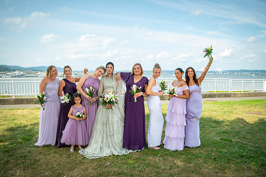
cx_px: 134
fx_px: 211
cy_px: 86
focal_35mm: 29
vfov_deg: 45.5
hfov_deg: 64.4
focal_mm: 24
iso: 1000
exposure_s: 1/8000
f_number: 2.8
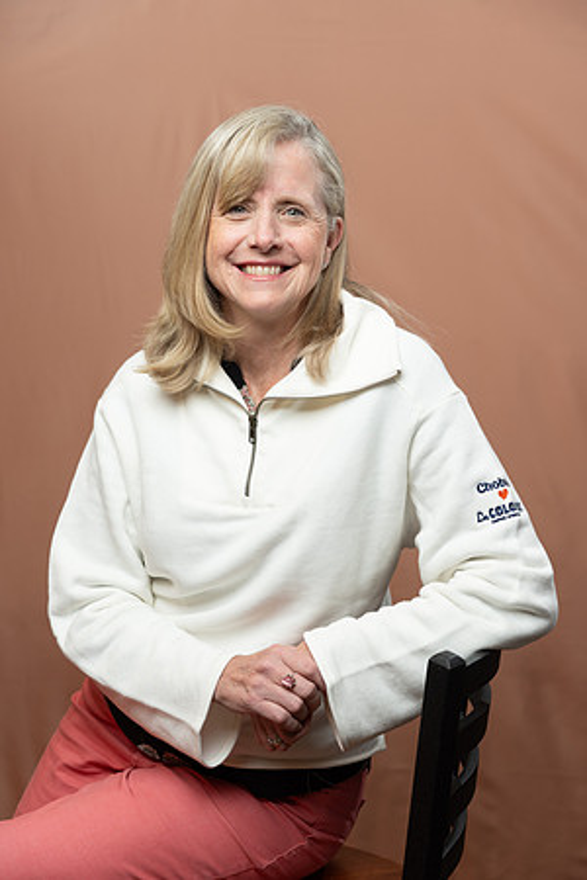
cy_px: 440
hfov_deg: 20.9
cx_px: 294
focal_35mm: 65
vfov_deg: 31.0
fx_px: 1590
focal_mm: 65
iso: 320
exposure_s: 1/160
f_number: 4
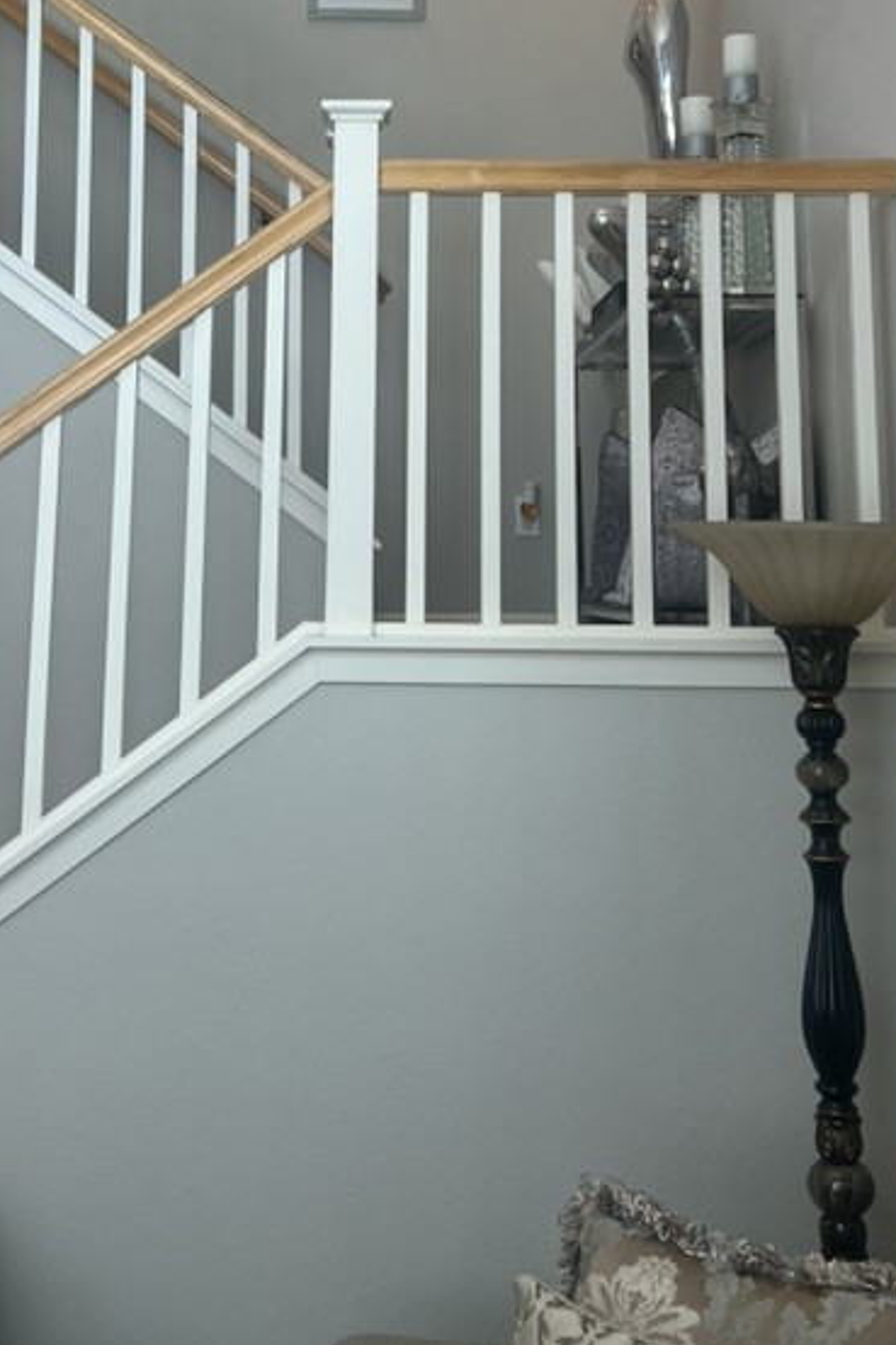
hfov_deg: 26.9
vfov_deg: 37.7
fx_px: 1868
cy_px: 214
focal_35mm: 50
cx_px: 347
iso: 64
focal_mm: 5.7
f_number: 1.5
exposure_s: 1/120
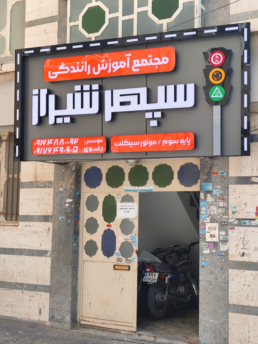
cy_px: 172
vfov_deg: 71.6
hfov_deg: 56.9
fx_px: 238
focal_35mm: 24
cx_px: 129
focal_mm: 4.68
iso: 50
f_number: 1.8
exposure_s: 1/252
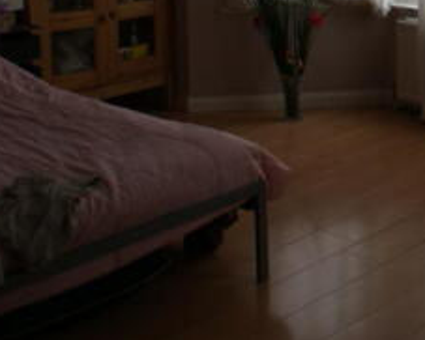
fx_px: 919
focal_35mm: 73
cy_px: -35
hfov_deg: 23.9
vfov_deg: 20.1
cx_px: 495
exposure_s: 1/40
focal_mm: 18
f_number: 4.5
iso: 100
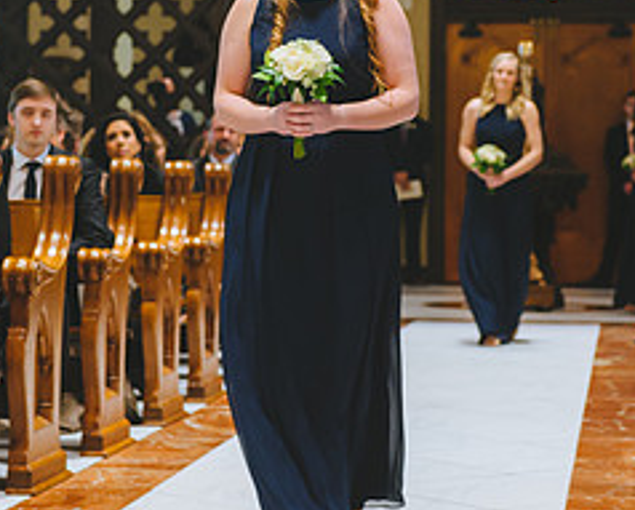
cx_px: 320
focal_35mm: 124
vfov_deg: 12.4
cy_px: 112
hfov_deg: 15.5
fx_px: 2333
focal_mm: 70
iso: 2500
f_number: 3.5
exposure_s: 1/125
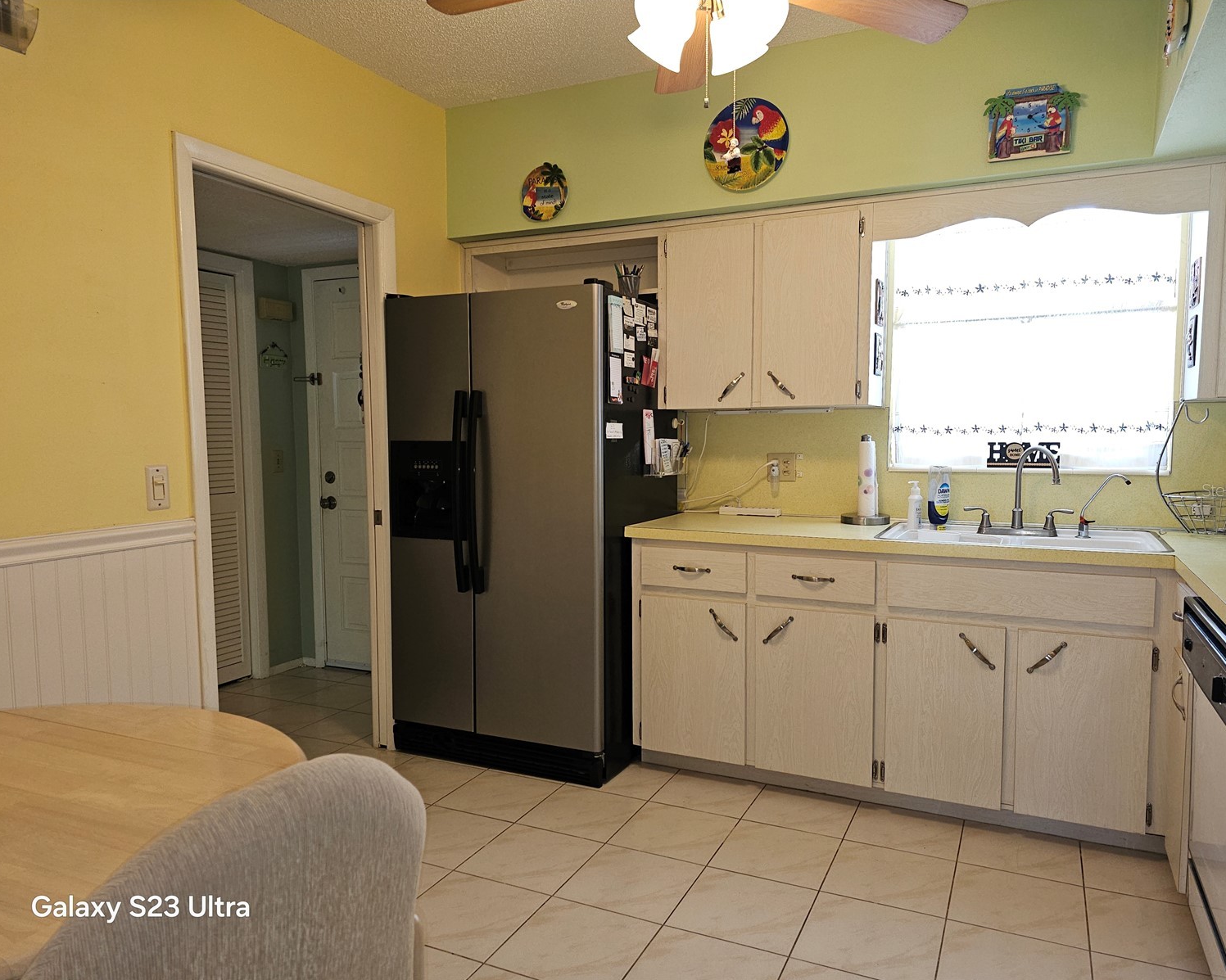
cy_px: 490
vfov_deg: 58.8
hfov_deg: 70.3
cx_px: 624
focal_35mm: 24
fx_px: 871
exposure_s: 1/60
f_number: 1.7
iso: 100
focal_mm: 6.3
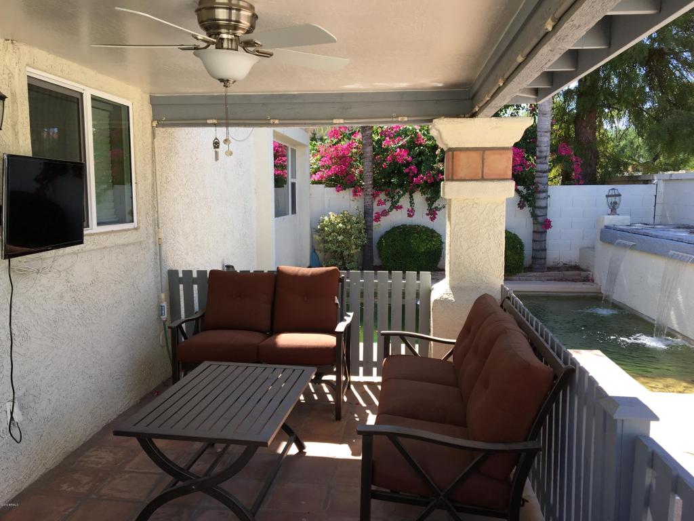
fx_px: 581
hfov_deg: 61.7
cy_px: 260
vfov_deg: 48.2
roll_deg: +0.8
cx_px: 347
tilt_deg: -7.4
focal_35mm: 29
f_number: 2.2
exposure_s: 1/354
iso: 25
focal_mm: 4.15
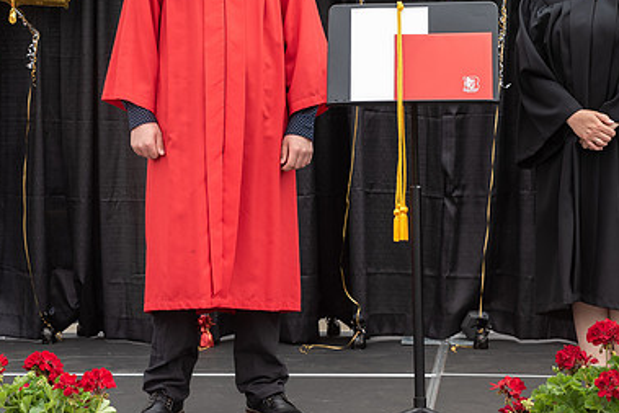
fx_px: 1686
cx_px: 267
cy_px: 101
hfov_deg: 20.8
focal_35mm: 98
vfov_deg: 13.9
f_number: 5.6
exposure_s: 1/400
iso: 500
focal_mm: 52
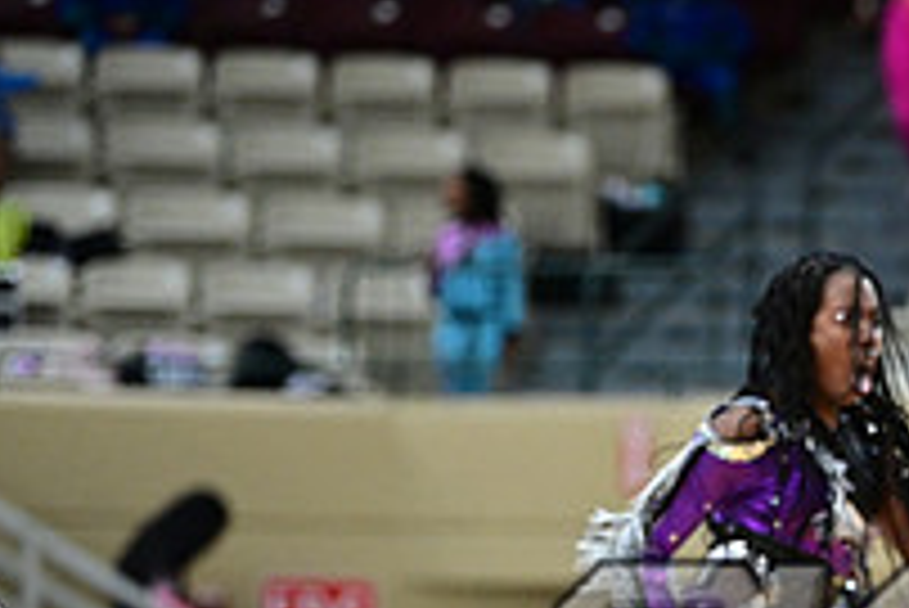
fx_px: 10132
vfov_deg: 3.4
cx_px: 1215
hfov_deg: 5.1
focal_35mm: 401
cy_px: 685
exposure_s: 1/1000
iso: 6400
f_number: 3.2
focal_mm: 140
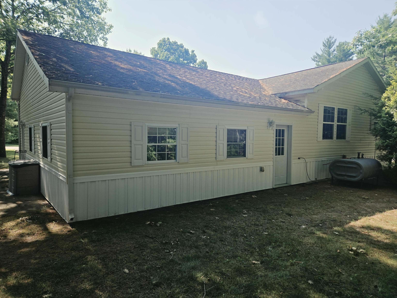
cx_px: 198
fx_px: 264
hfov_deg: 73.9
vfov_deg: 58.9
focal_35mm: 23
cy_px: 149
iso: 25
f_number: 1.8
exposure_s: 1/1365
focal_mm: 5.4
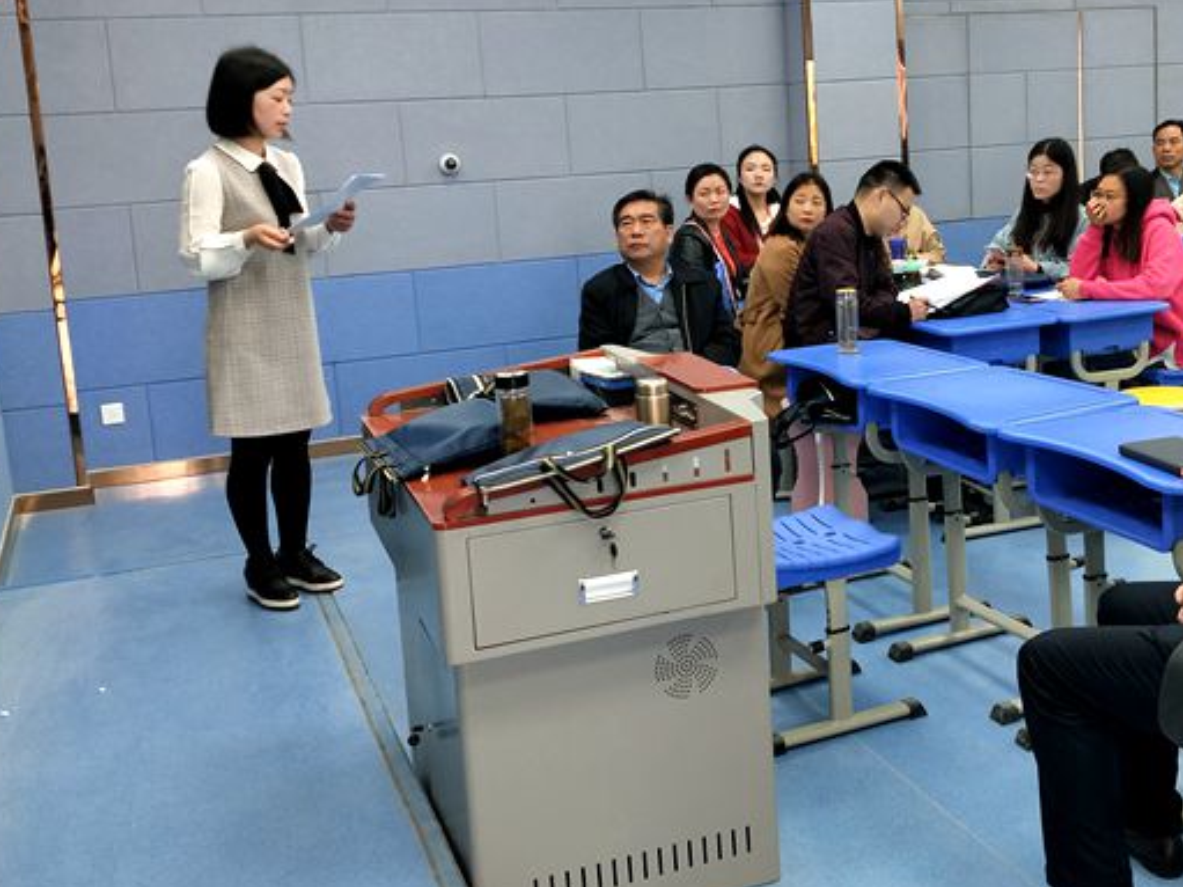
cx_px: 780
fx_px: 1230
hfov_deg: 50.5
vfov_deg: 39.4
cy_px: 336
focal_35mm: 36
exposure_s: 1/50
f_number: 1.7
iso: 79
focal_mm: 3.99
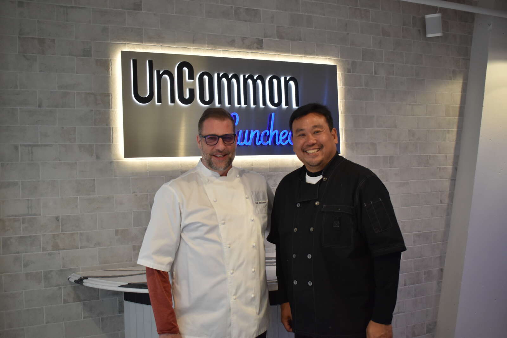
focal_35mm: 36
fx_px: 507
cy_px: 169
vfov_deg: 36.9
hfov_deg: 53.1
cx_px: 254
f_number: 4
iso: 800
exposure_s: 1/250
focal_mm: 24
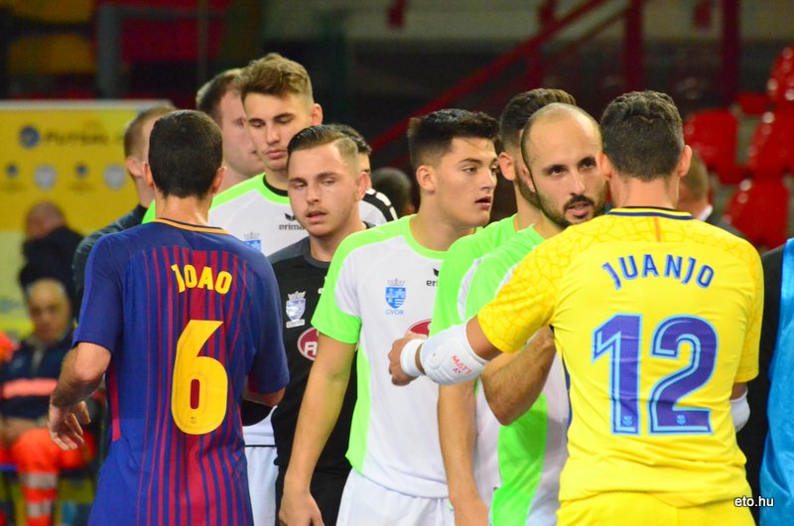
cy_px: 263
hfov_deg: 5.7
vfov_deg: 3.8
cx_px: 397
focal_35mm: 360
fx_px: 7924
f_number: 6.3
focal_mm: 240
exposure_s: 1/400
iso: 6400
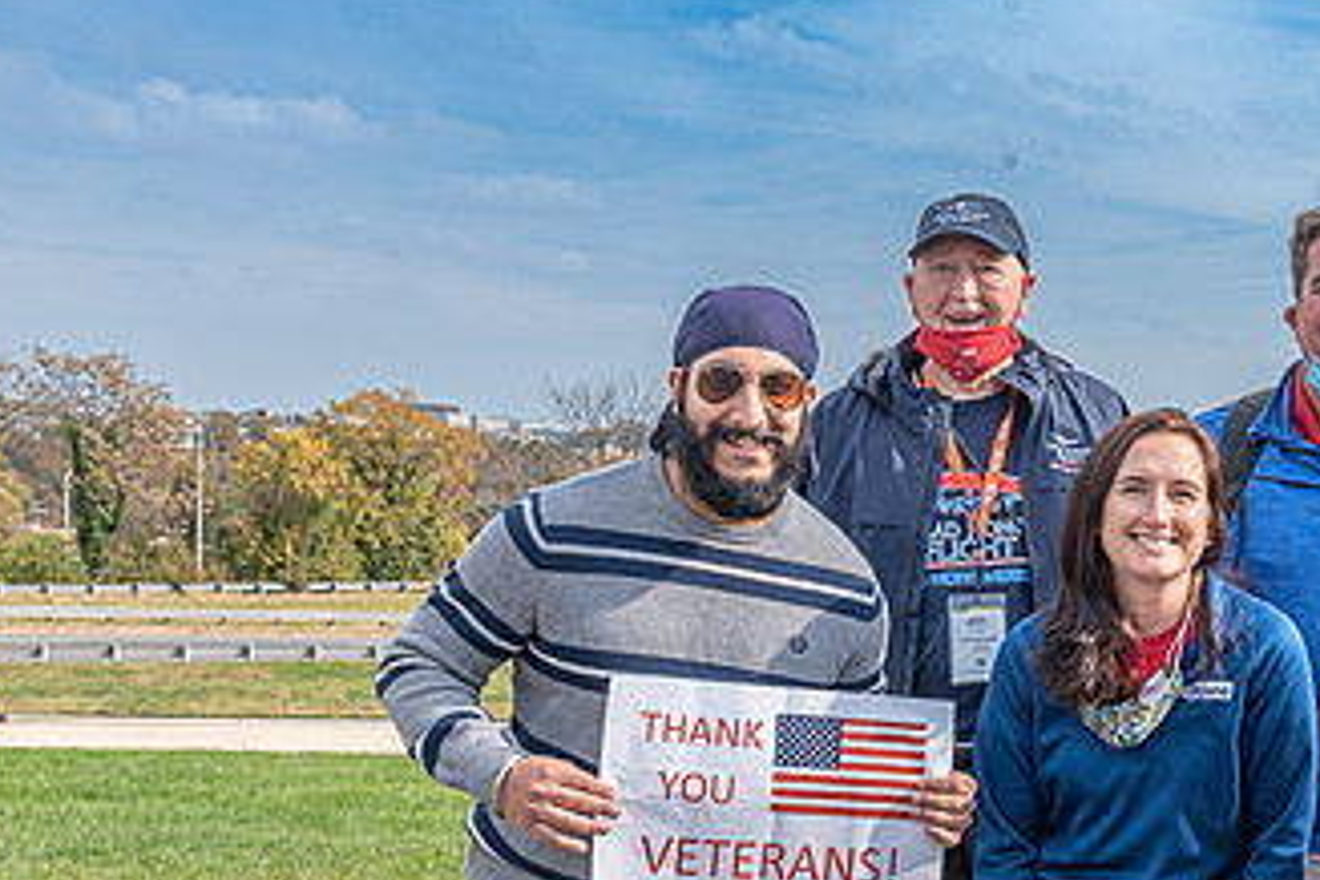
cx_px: 1118
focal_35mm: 62
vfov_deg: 21.8
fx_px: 2273
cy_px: 563
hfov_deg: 31.3
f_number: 10
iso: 500
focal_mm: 35
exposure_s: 1/400
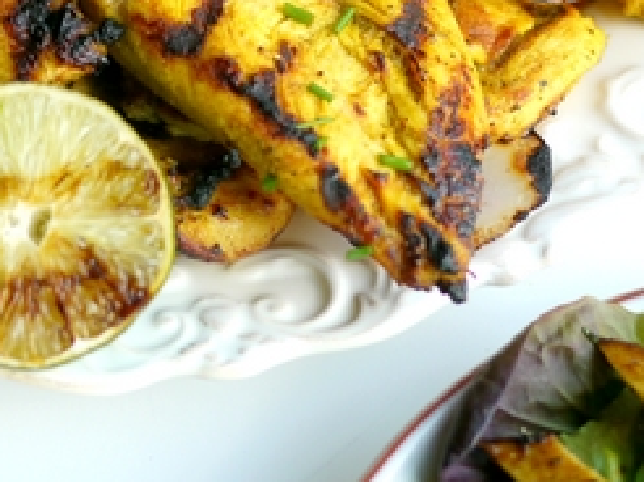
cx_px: 164
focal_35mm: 117
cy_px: -77
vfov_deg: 12.4
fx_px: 2175
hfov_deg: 16.8
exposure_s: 1/320
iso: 100
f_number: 2.2
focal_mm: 25
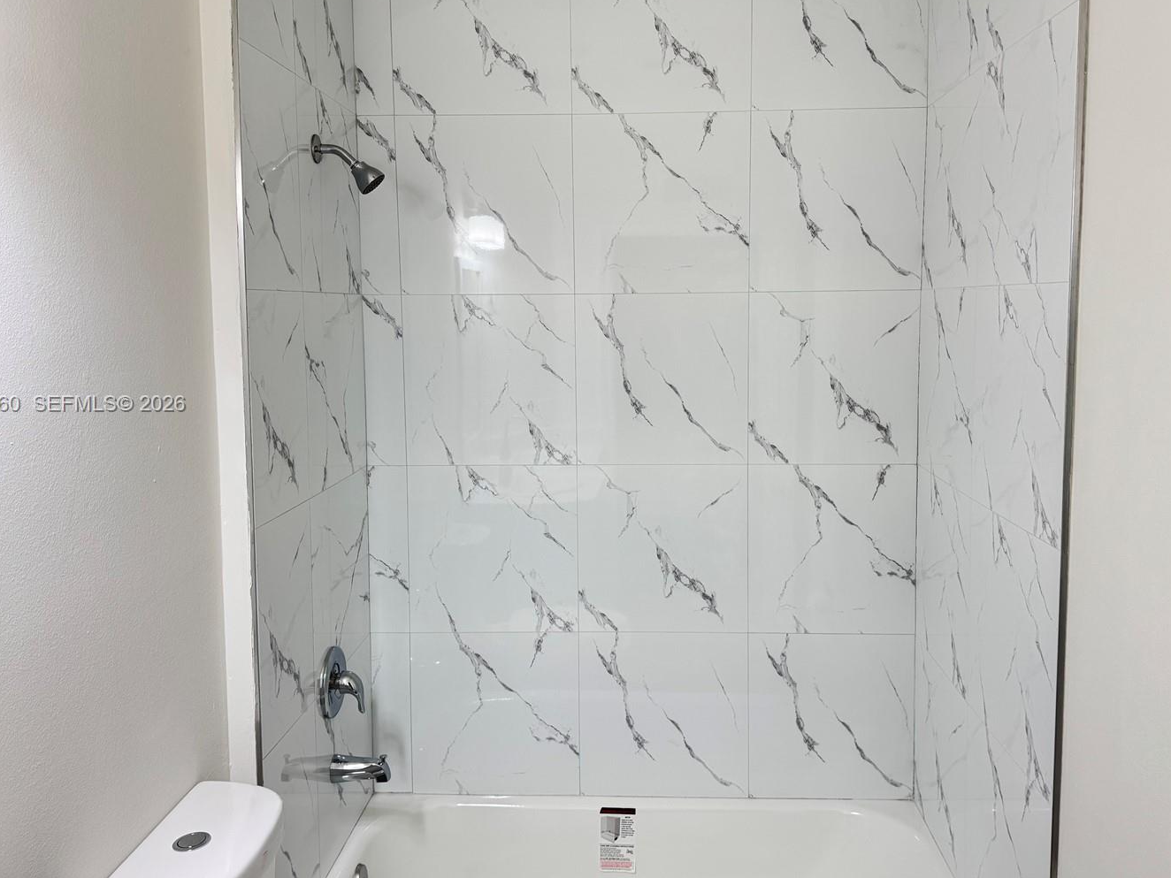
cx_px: 617
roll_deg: +0.3
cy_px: 405
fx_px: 981
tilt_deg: -5.4
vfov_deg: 48.2
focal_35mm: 29
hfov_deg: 61.6
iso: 200
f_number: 1.78
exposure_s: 1/60
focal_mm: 6.76
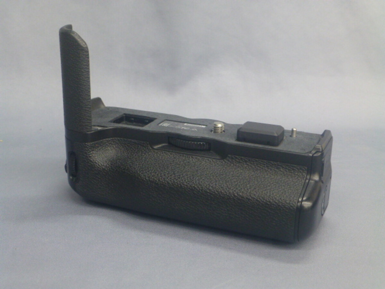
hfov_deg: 37.5
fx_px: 567
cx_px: 192
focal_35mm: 51
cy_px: 144
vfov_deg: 28.6
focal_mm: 9
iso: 400
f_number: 4.4
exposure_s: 1/25
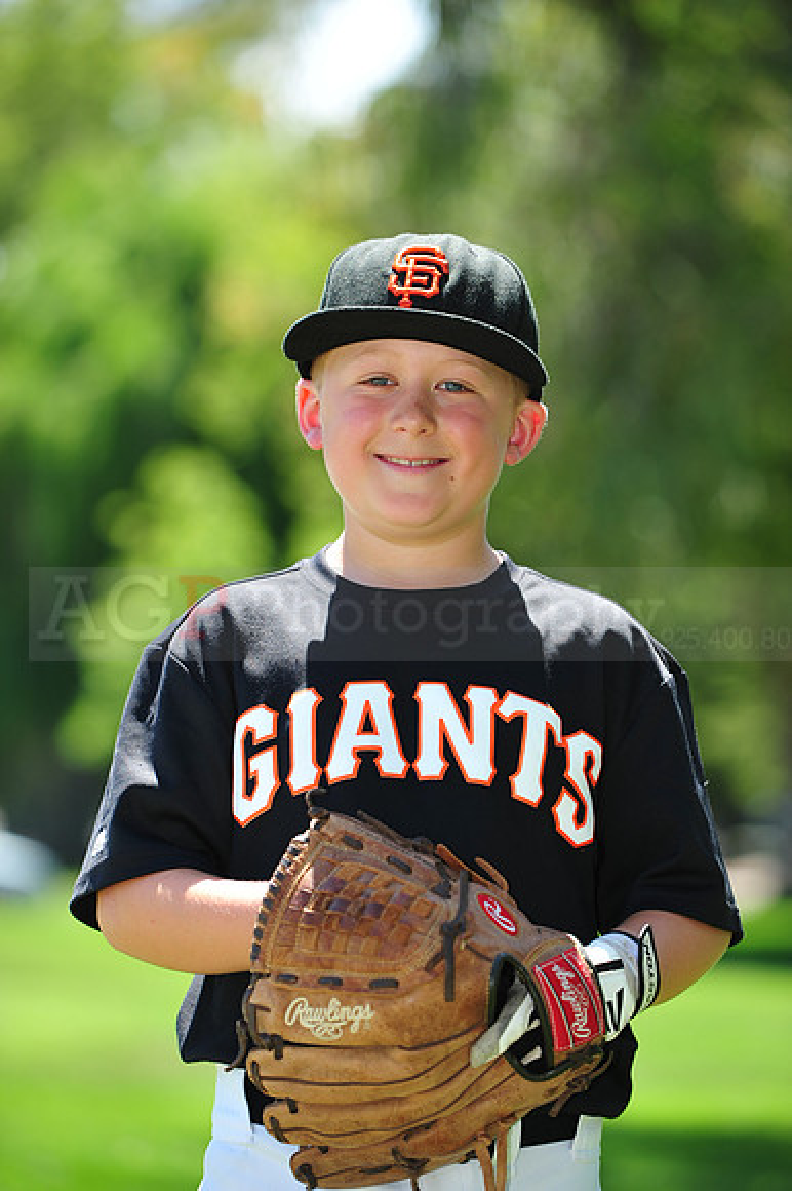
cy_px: 596
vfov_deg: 13.3
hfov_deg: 8.8
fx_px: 5121
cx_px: 396
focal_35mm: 155
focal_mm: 155
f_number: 4.5
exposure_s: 1/500
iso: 200
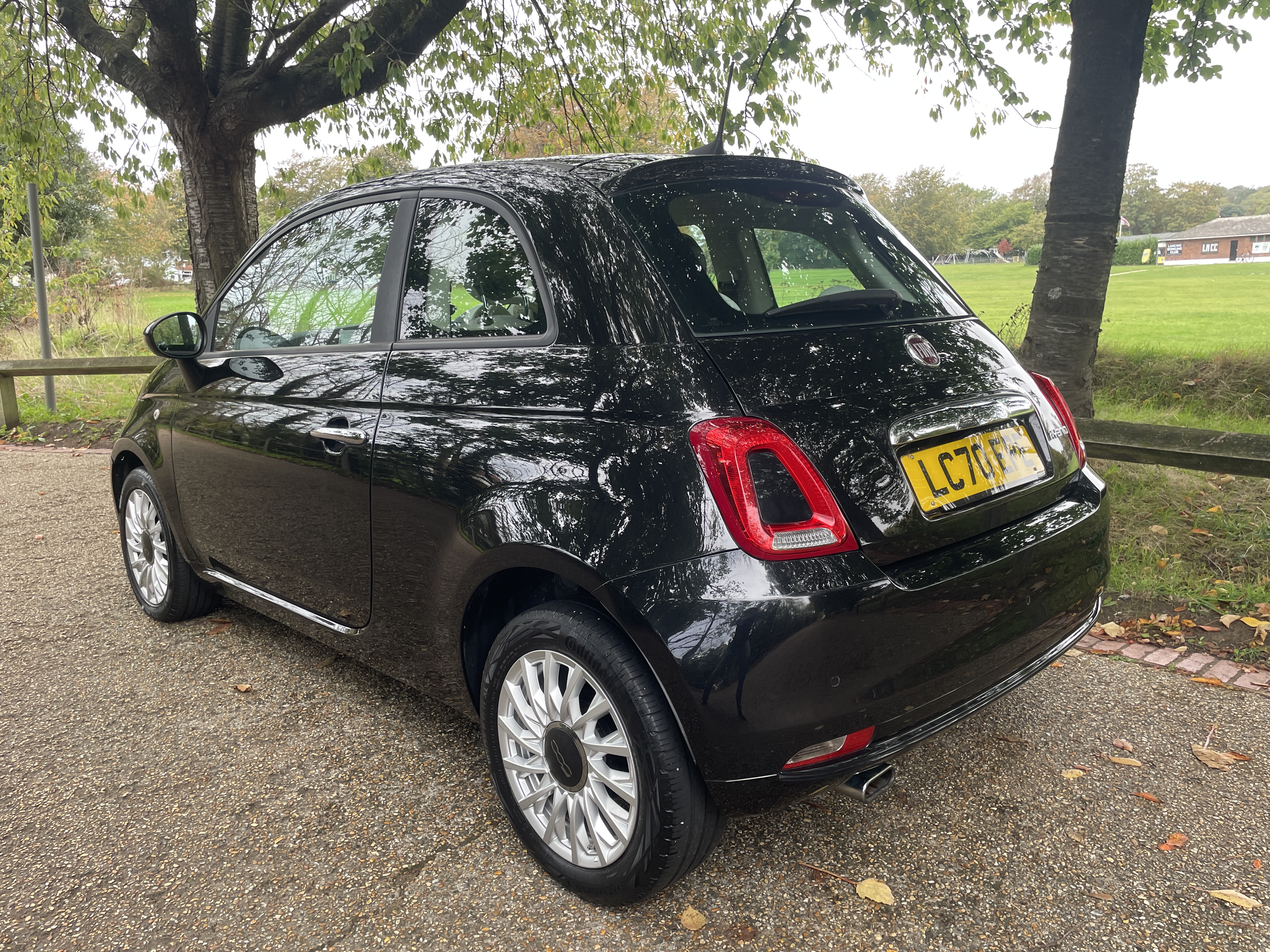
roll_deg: -0.3
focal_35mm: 26
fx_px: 954
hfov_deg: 67.3
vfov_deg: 53.1
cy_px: 476
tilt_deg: -9.6
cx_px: 635
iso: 50
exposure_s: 1/121
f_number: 1.6
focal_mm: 4.2
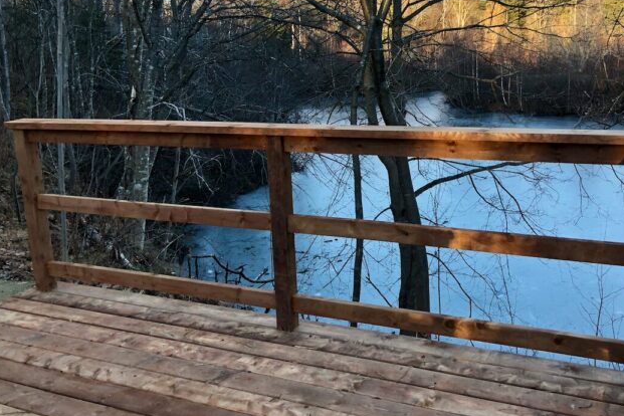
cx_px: 364
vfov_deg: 36.7
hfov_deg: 52.9
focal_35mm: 36
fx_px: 624
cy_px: 162
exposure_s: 1/120
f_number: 1.8
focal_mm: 4
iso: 25
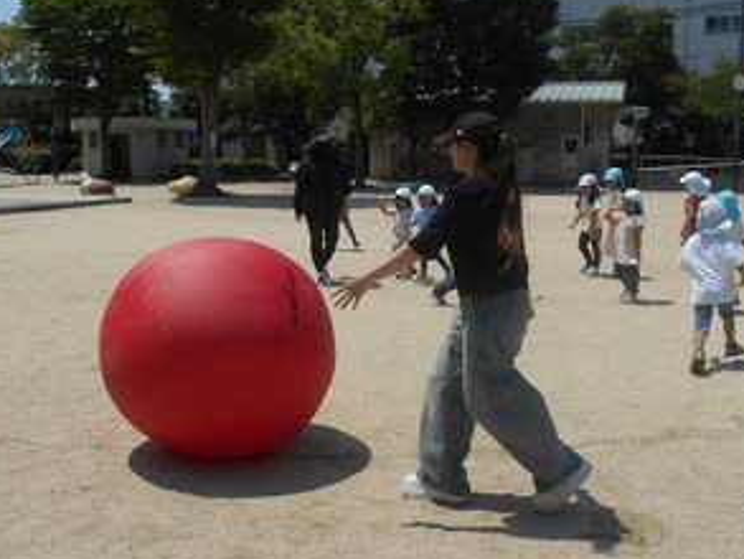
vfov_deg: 35.2
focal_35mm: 41
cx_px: 355
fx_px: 882
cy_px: 264
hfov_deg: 45.7
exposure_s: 1/1600
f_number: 3.4
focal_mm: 5.1
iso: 80
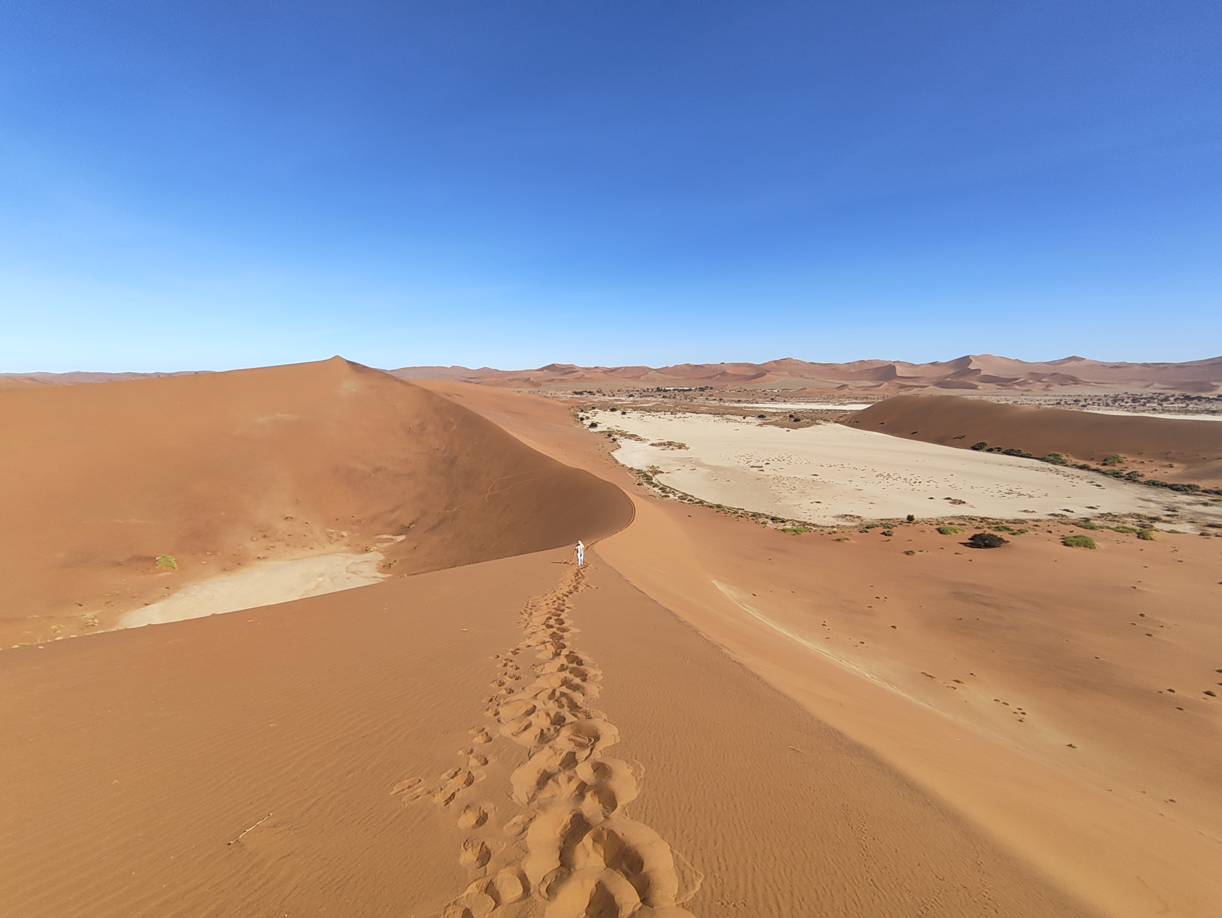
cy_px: 459
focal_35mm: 15
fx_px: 530
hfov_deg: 98.1
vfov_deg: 81.8
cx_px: 611
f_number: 2.2
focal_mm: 1.64
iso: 50
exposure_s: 1/1623
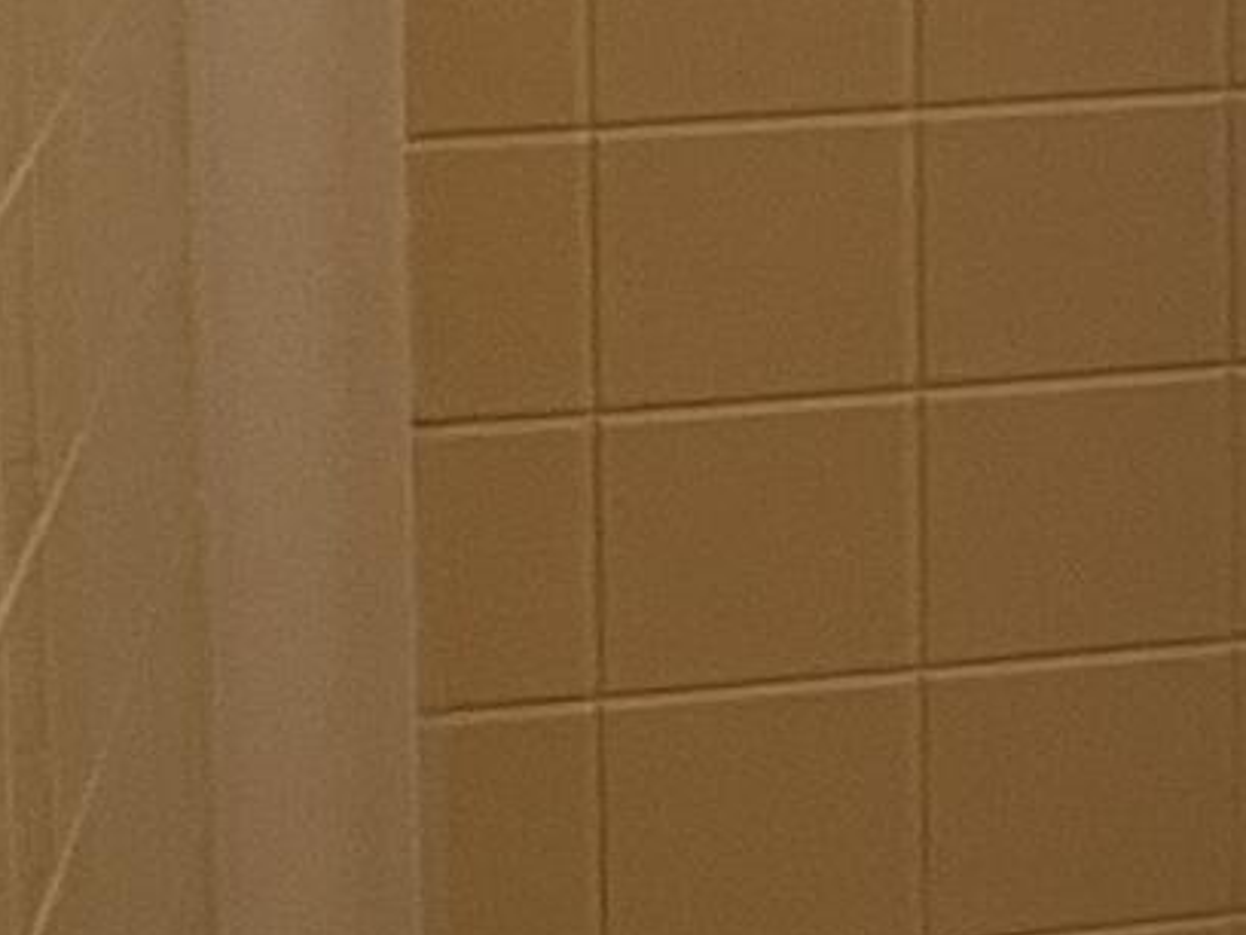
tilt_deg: -4.7
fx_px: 6623
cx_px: 4224
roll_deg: -1.1
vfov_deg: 7.8
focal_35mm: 184
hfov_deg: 8.3
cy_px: -843
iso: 125
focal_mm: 5.1
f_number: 1.6
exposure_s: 1/60
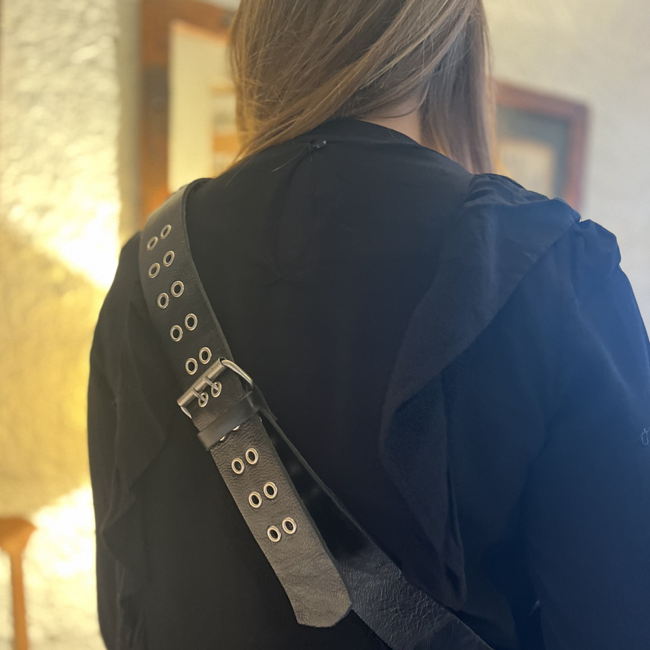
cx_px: 323
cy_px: 421
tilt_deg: -5.0
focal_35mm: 31
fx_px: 659
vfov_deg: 51.8
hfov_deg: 52.5
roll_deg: -1.6
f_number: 1.5
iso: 500
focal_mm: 5.7
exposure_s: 1/25
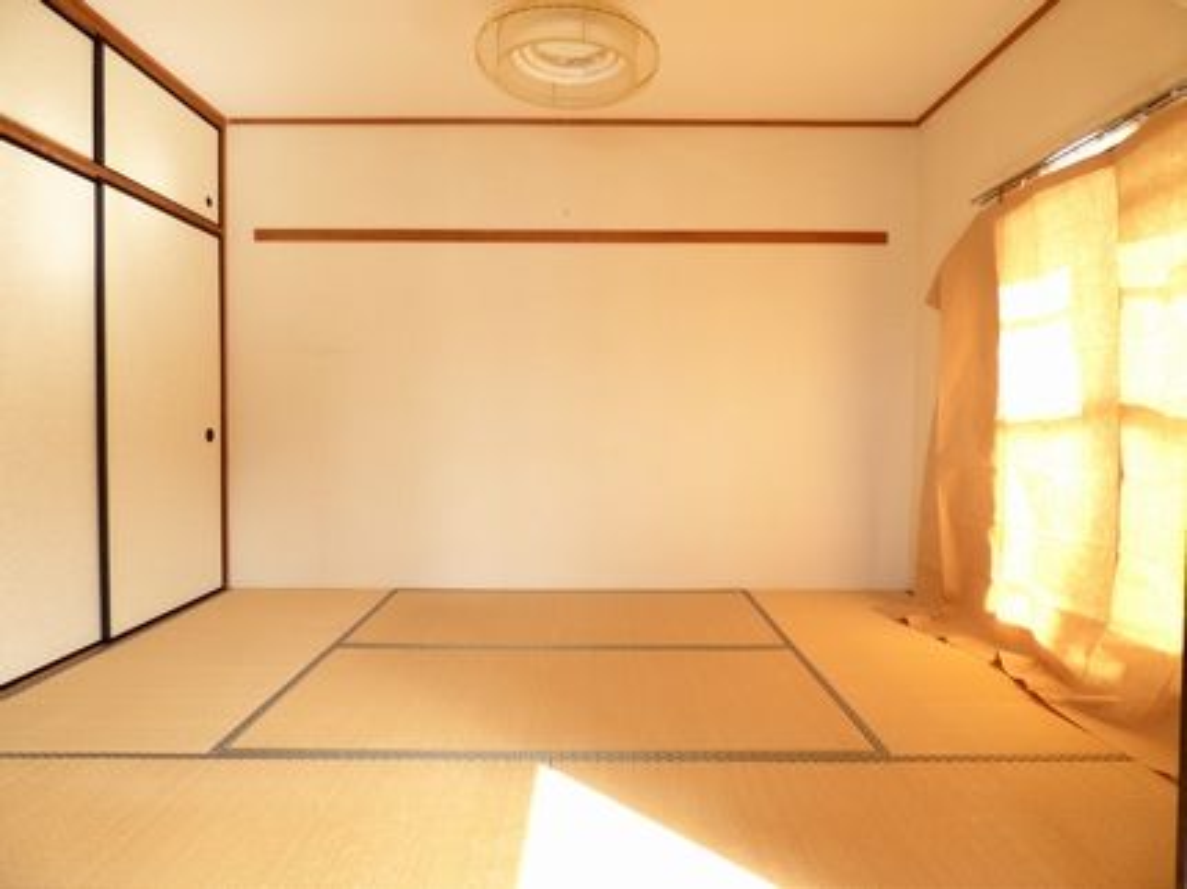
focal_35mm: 20
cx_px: 594
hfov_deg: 81.8
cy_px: 444
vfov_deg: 65.9
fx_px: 685
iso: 100
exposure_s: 1/50
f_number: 2.8
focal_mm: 3.58
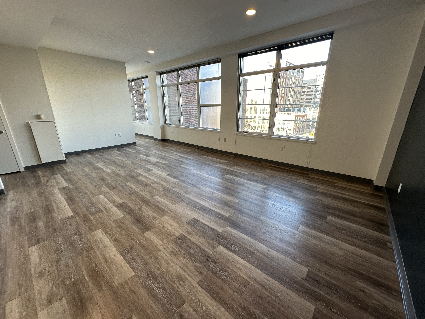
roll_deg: +0.1
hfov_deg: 102.1
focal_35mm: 14
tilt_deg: -16.3
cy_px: 160
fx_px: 172
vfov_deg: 85.7
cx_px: 212
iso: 125
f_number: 2.2
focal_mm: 2.22
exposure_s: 1/120
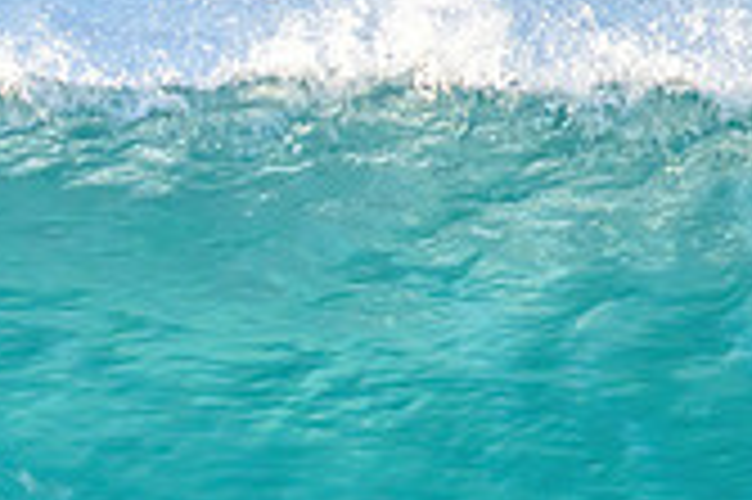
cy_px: 521
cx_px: -312
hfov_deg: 0.6
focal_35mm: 3239
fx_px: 67592
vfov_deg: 0.4
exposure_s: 1/1600
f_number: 11
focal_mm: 800
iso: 2500
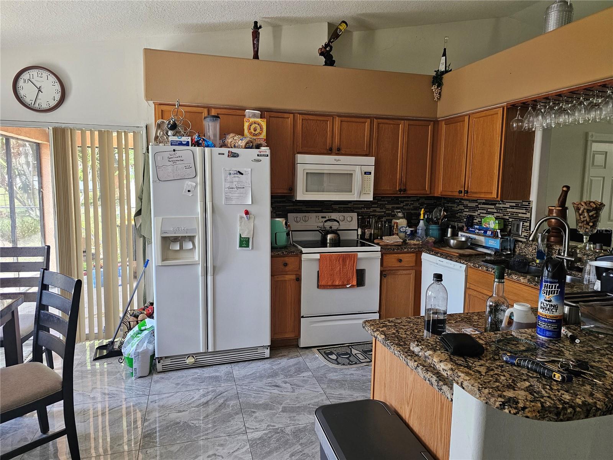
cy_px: 230
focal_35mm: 23
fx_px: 407
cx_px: 306
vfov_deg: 58.9
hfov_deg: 73.9
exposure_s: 1/120
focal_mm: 6.3
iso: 200
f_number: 1.7
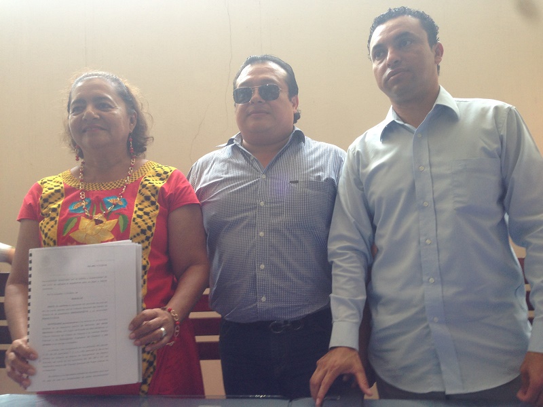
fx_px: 518
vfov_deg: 42.9
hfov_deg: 55.4
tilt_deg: +4.0
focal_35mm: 33
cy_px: 204
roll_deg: +0.7
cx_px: 272
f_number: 2.4
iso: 50
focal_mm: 4.12
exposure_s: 1/24
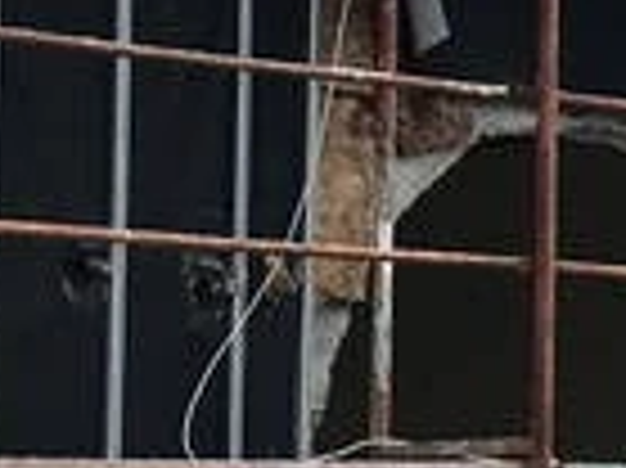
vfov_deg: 7.1
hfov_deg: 8.0
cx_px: 1946
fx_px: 3794
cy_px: 166
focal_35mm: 210
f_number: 2.2
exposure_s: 1/732
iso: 25
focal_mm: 4.15
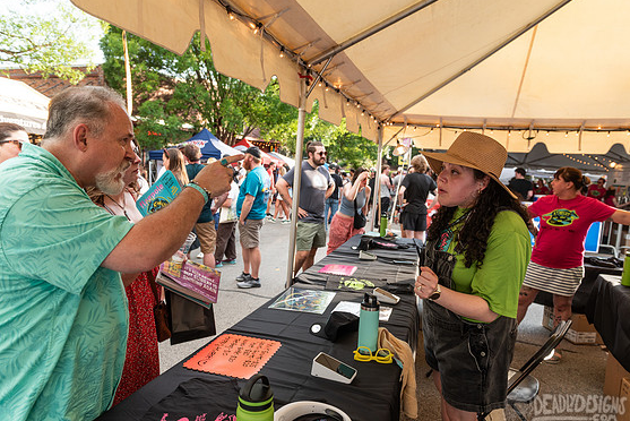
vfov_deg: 51.3
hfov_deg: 71.5
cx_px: 309
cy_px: 214
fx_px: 438
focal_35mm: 25
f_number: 4.5
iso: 250
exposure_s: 1/250
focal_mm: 24
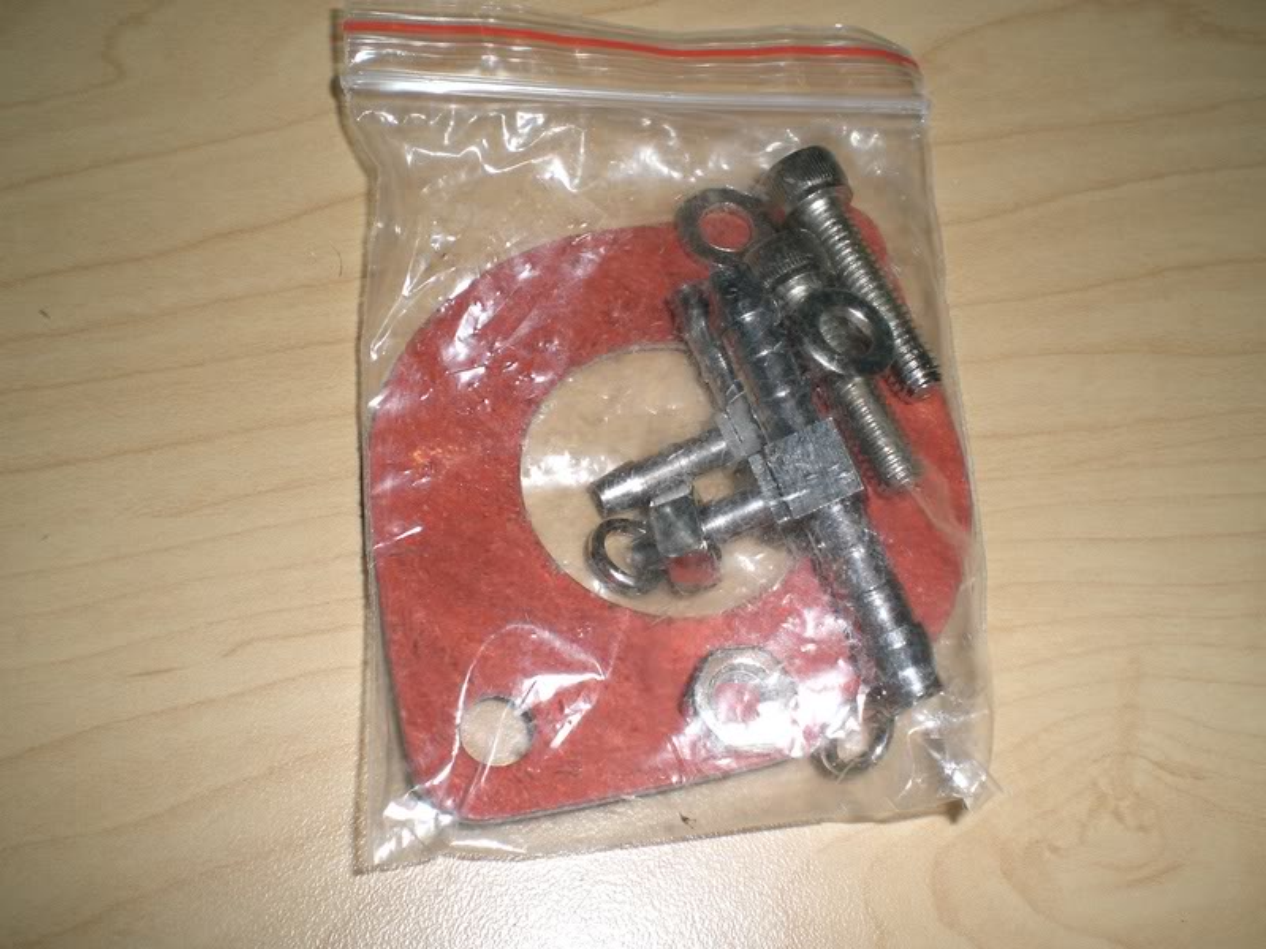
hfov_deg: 49.0
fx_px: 1390
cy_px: 474
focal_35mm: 38
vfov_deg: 37.7
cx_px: 633
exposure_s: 1/60
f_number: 4.4
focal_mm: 6.3
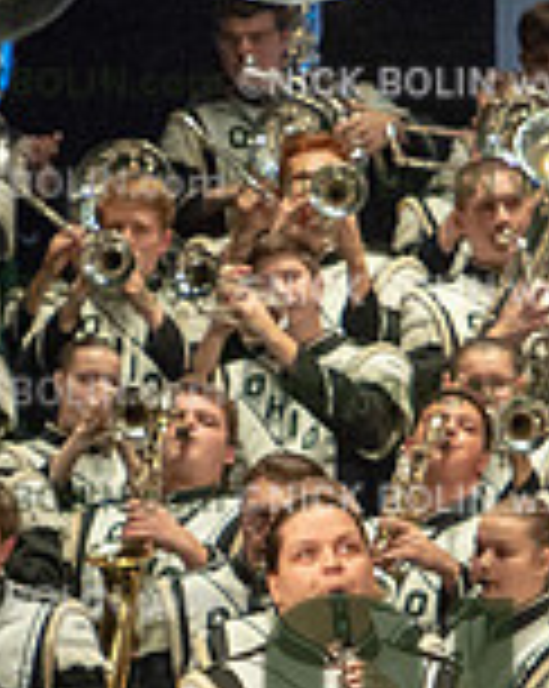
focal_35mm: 782
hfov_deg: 2.0
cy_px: 809
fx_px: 15914
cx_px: 580
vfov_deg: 2.5
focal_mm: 220
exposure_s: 1/320
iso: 8000
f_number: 5.6
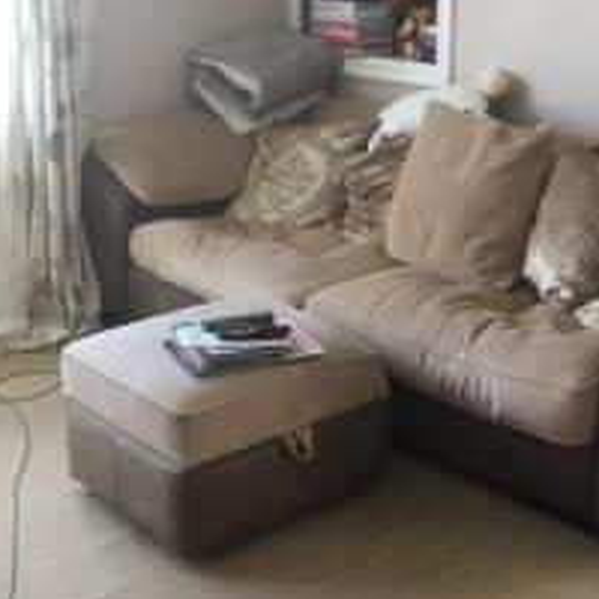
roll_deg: -1.5
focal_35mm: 56
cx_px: 380
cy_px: 169
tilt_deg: -12.9
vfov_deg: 30.2
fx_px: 1096
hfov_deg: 30.4
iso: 25
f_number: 2.2
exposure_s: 1/33
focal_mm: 4.15
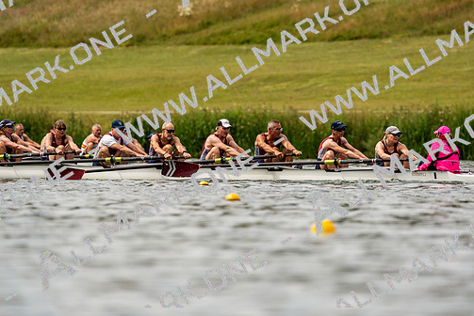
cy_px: 146
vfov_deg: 2.4
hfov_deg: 3.7
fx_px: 7430
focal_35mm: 564
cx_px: 231
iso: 200
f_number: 6.3
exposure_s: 1/2000
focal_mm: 489
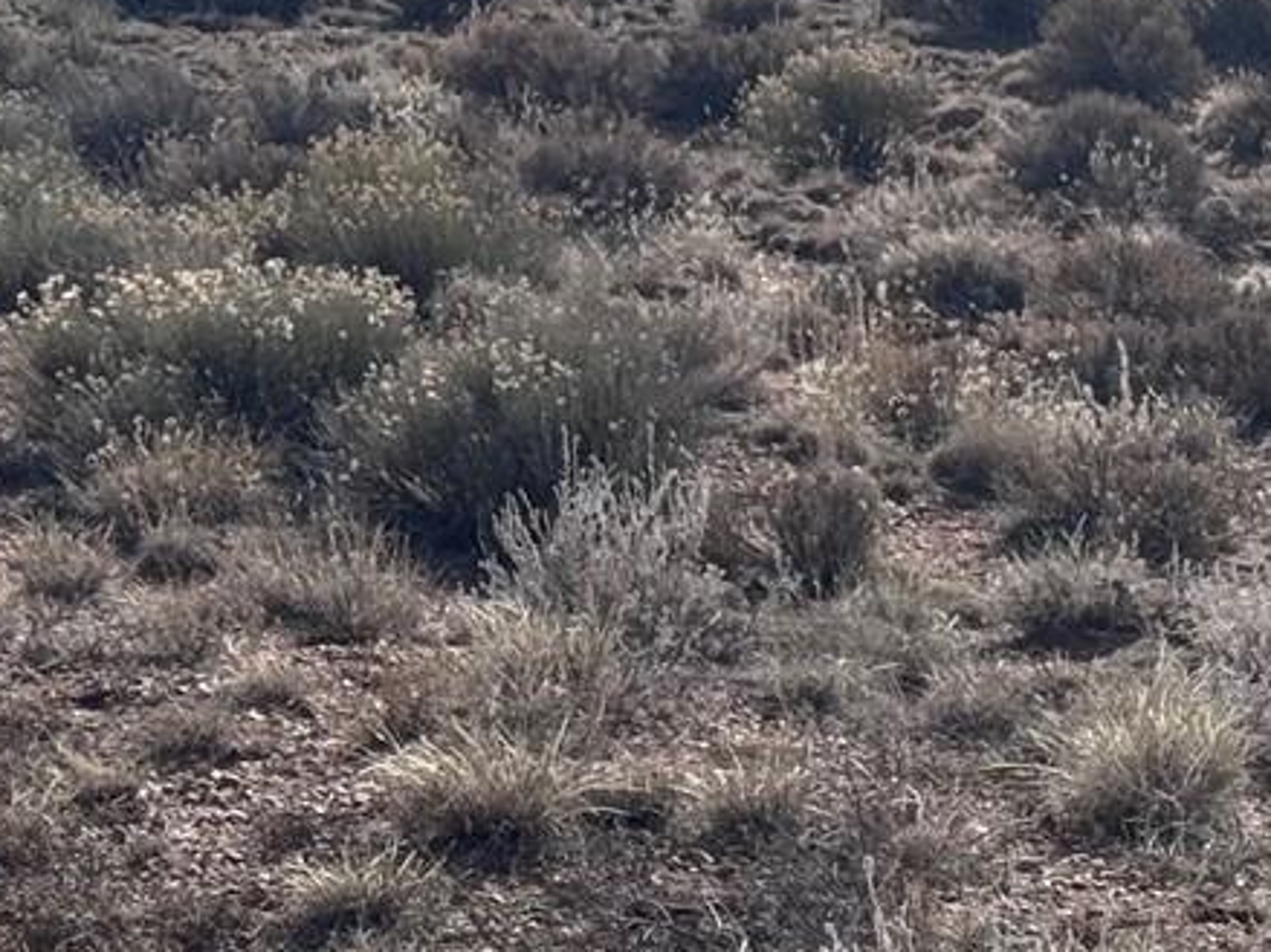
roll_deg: +0.5
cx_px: 1720
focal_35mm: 175
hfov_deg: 11.0
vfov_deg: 8.5
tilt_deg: -8.4
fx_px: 6424
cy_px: 489
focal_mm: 6.76
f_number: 1.78
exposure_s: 1/10526
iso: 80
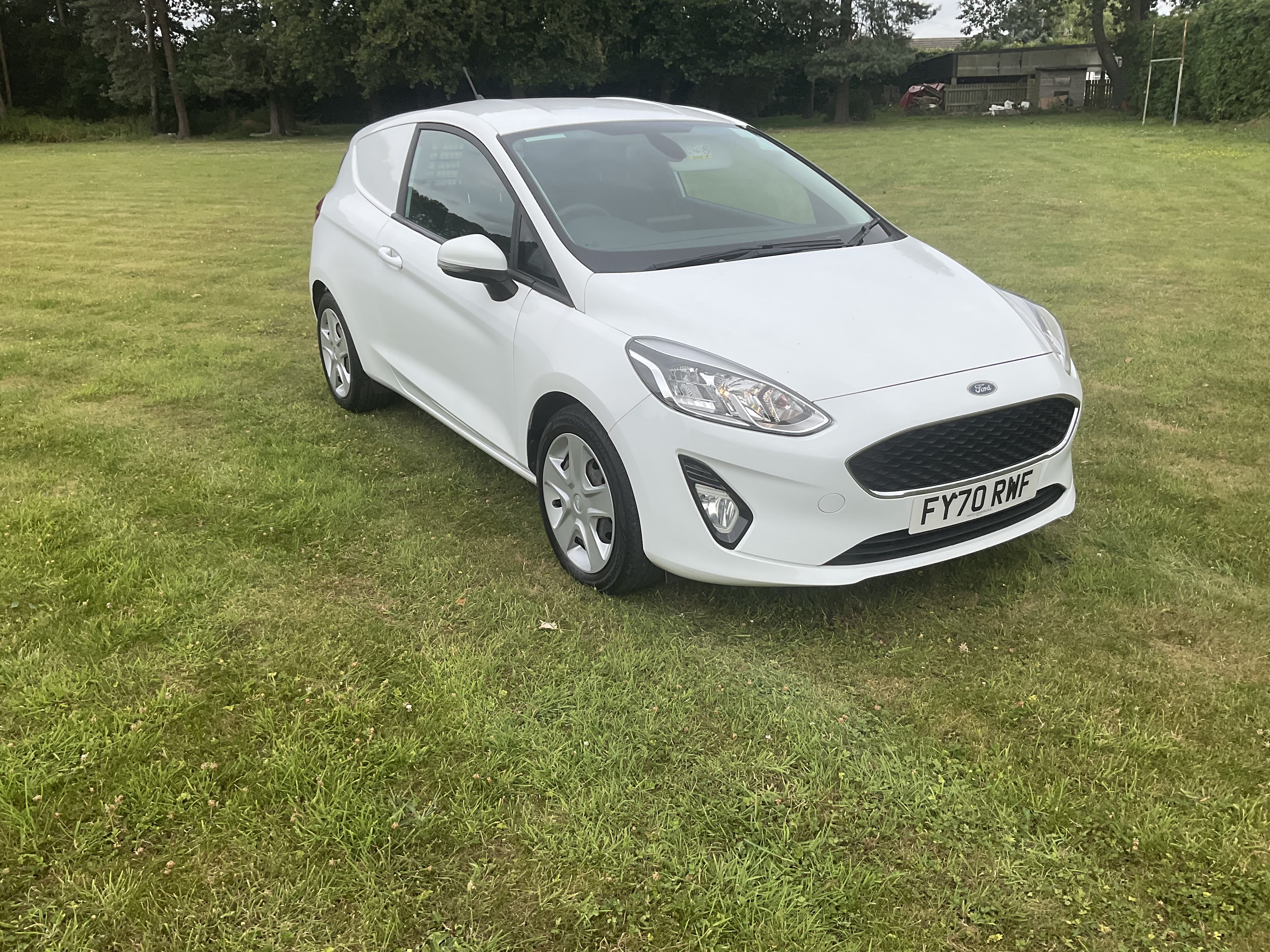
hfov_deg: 61.7
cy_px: 476
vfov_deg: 48.2
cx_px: 635
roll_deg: +1.7
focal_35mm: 29
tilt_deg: -19.8
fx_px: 1064
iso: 16
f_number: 1.8
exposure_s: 1/1342
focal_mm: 3
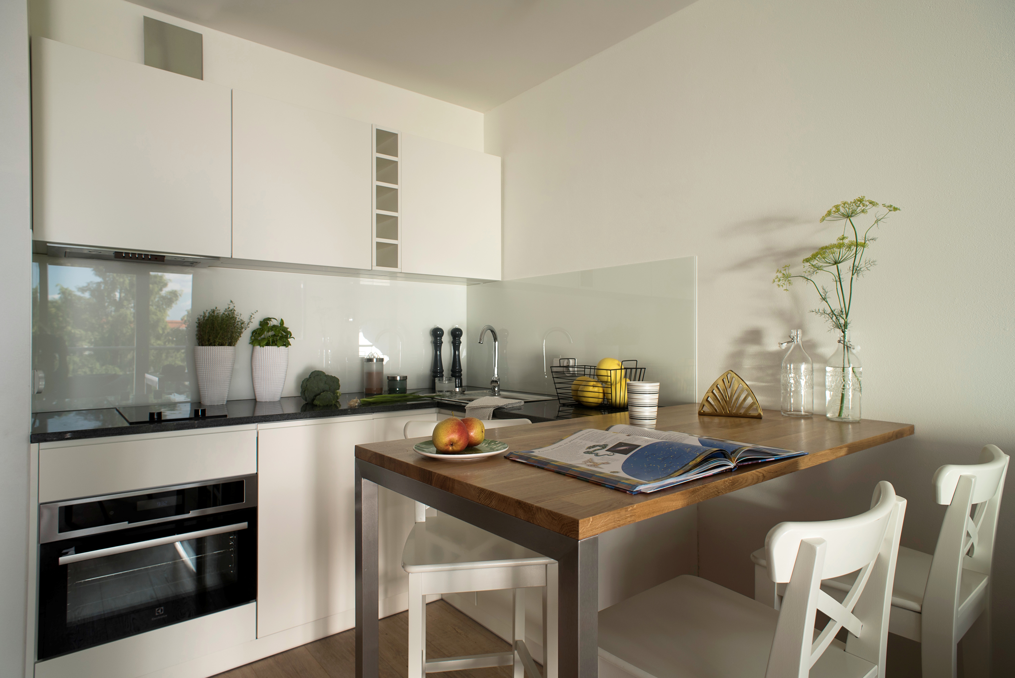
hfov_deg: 84.0
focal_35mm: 20
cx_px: 508
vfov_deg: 62.0
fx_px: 564
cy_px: 339
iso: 400
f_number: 8
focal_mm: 20
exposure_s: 1/60
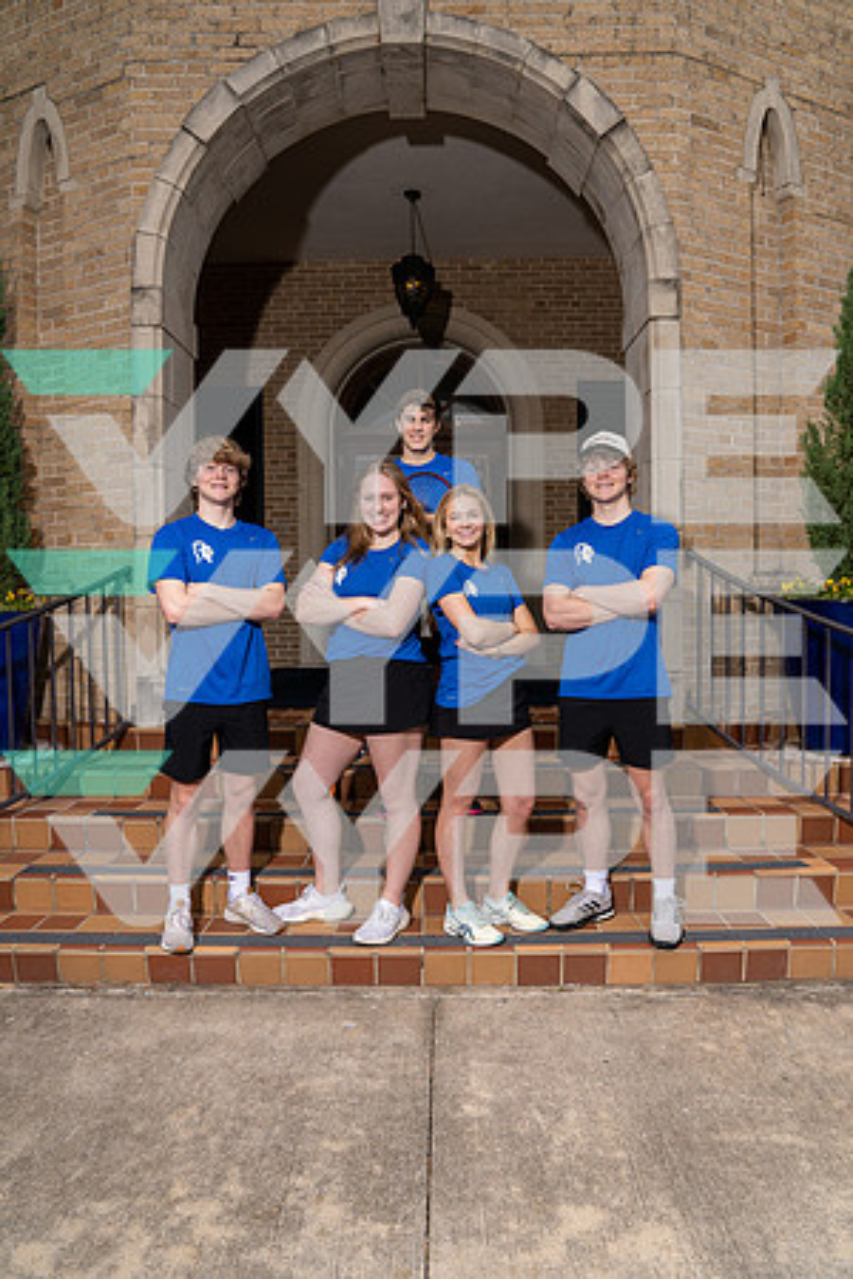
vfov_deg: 73.7
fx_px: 853
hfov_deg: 53.1
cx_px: 426
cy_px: 640
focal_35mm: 24
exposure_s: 1/250
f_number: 7.1
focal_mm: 24
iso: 200
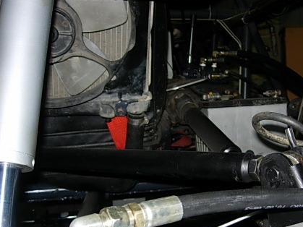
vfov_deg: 25.1
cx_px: 220
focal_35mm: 58
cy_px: 145
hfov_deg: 32.7
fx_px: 508
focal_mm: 7.8
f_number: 2.8
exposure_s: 1/64
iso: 79
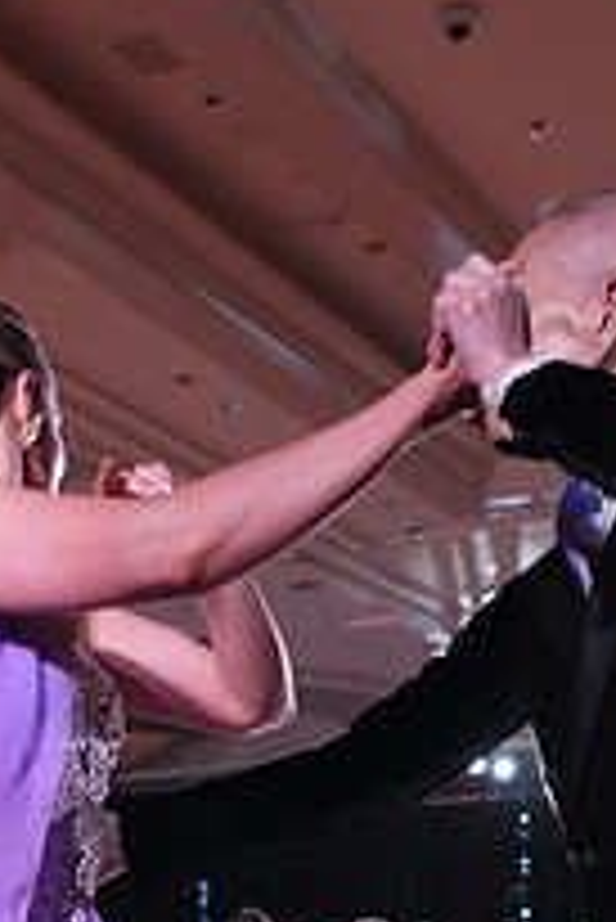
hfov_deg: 16.7
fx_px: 2101
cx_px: 321
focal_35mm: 82
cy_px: 1097
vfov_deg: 22.8
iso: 5000
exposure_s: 1/320
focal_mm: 29
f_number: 5.6
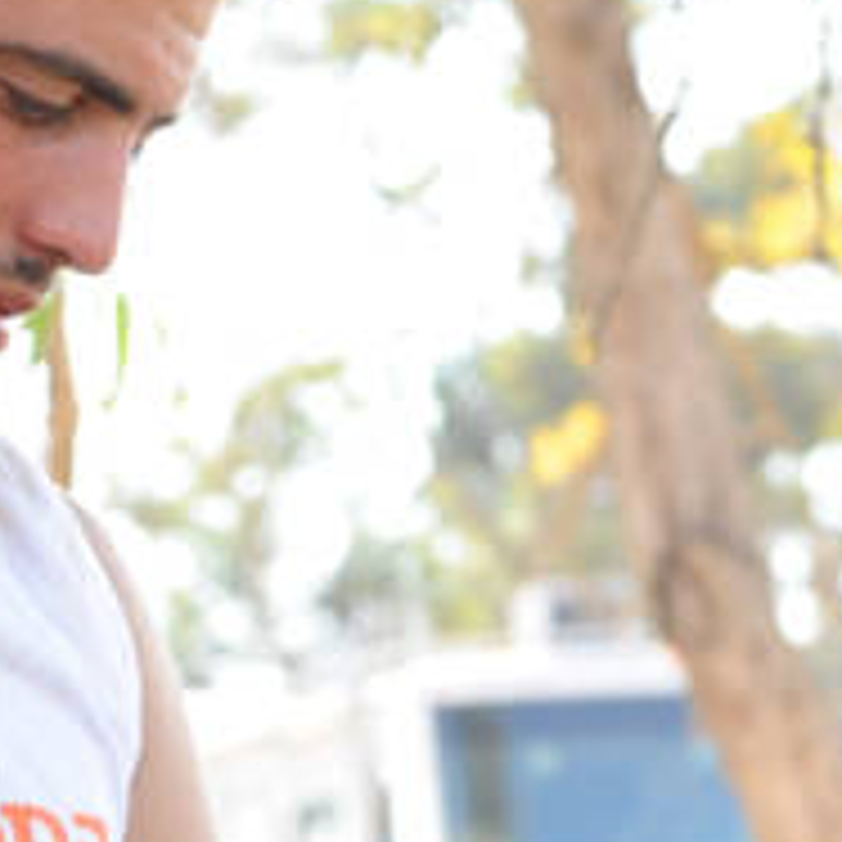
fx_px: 5366
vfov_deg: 8.9
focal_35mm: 195
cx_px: 585
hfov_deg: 9.0
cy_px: 817
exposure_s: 1/250
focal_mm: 42
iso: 250
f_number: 4
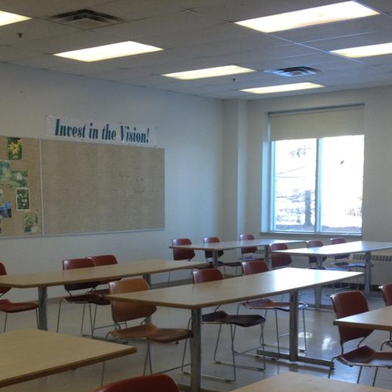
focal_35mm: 63
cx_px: 172
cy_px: 280
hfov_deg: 27.3
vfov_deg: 27.0
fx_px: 807
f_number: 2.4
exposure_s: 1/60
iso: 64
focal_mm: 4.28
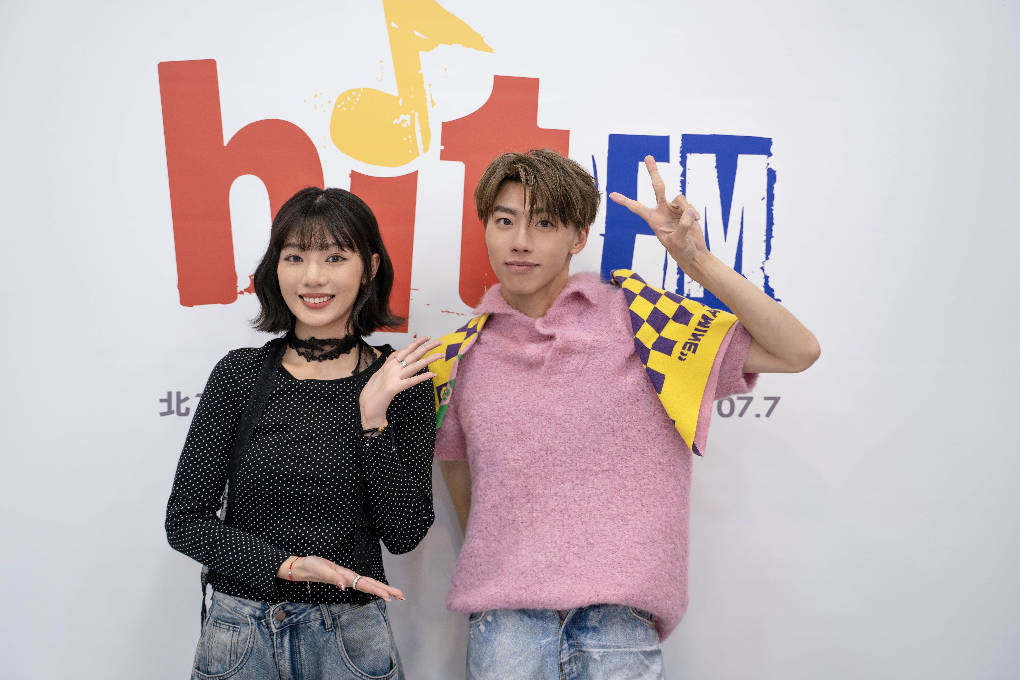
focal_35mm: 45
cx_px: 510
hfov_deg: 43.6
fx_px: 1275
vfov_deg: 29.9
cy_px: 340
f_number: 2.8
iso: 200
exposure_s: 1/200
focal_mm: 45
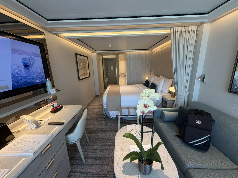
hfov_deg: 102.1
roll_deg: +1.3
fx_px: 96
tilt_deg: -12.5
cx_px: 119
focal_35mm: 14
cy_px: 89
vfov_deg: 85.7
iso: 250
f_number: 2.2
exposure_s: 1/108
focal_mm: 2.22
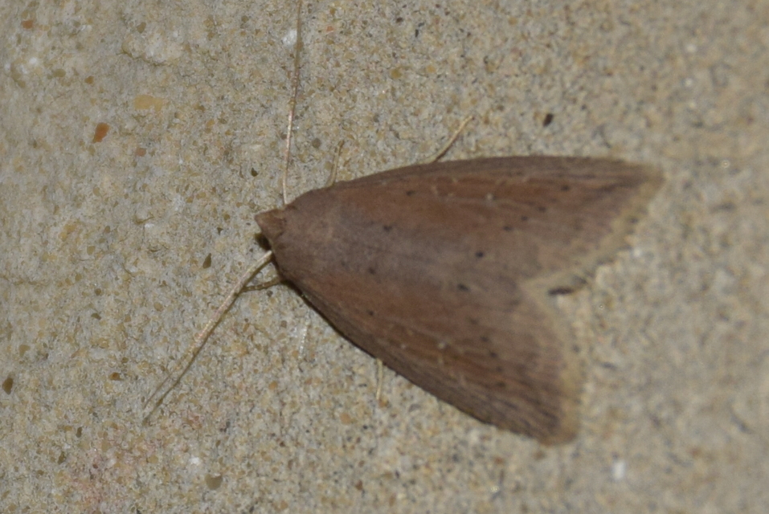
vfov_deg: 6.6
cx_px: 384
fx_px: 4490
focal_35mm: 210
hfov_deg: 9.8
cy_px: 257
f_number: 5.6
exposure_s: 1/60
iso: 320
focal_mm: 140
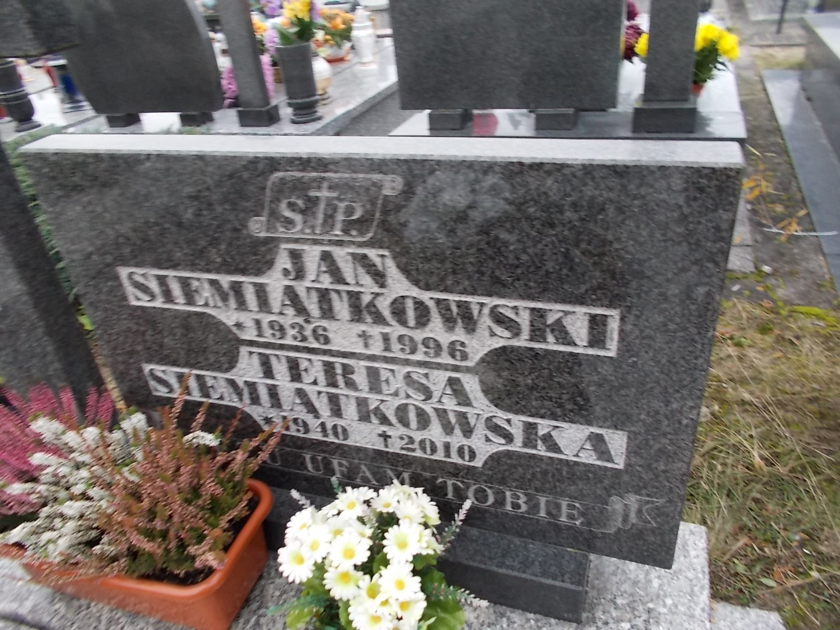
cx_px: 420
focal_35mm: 26
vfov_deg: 53.1
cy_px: 315
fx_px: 631
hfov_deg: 67.3
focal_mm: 4.6
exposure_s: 1/25
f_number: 3.2
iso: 200
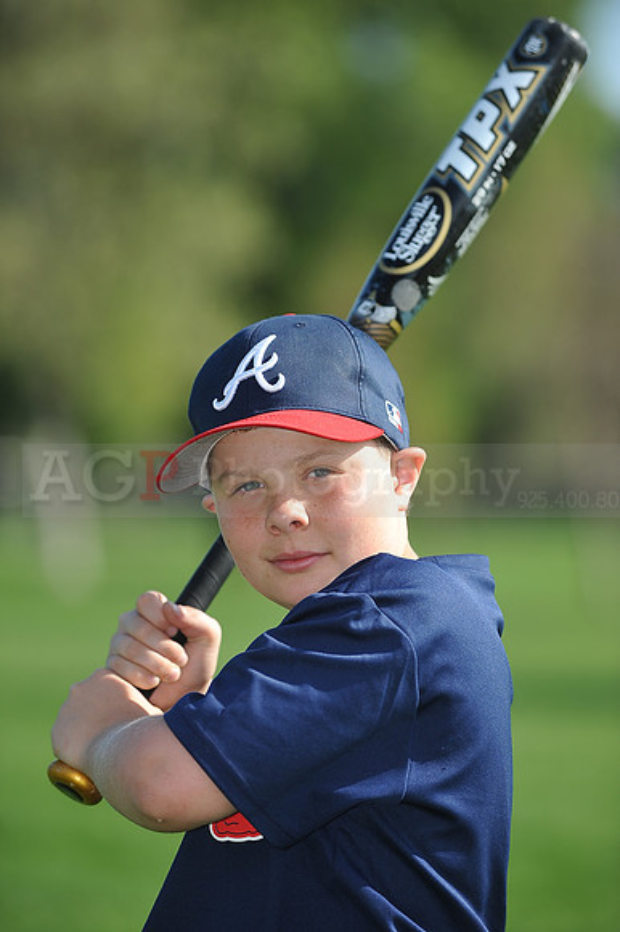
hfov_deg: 6.9
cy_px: 466
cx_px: 310
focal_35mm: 200
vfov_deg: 10.3
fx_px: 5172
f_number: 4.5
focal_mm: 200
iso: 200
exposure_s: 1/1000
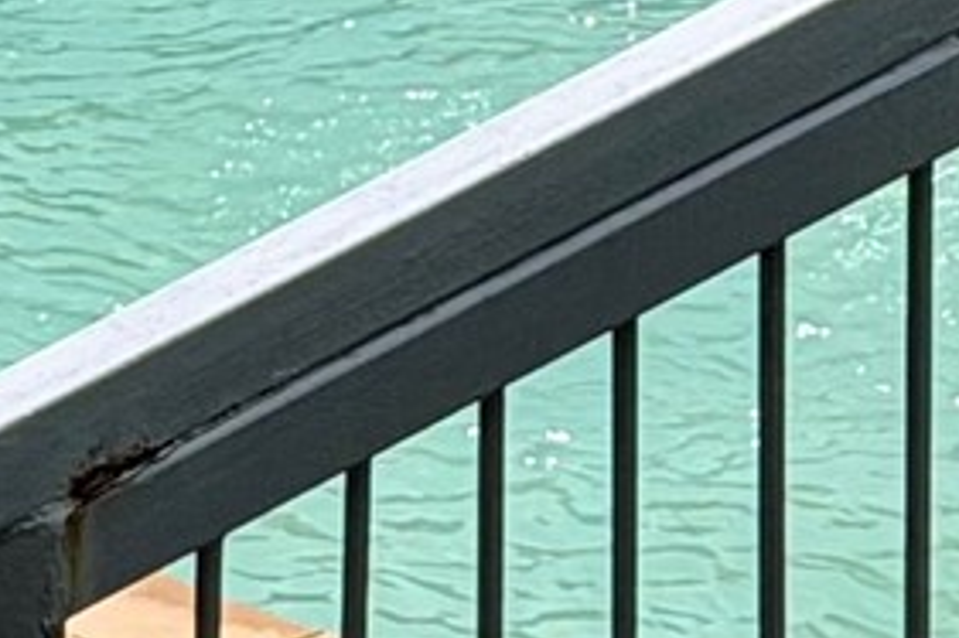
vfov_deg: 3.7
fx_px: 9690
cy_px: -1269
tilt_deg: -8.5
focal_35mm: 364
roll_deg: -0.6
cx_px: -341
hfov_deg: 5.6
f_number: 1.78
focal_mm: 6.76
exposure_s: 1/5208
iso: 64
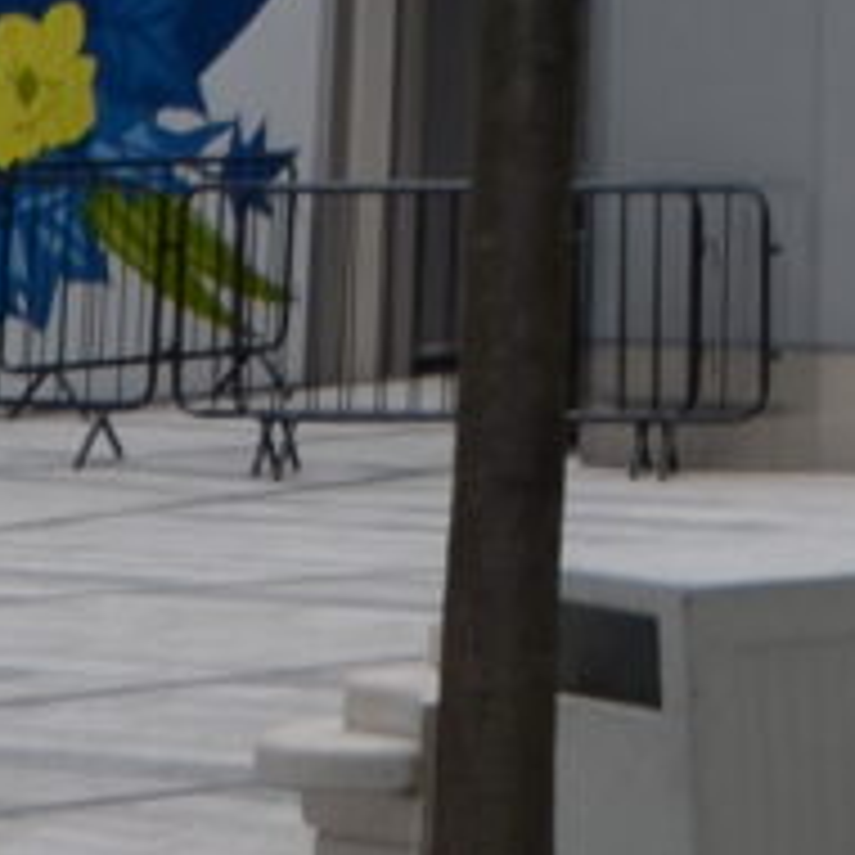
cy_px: -1462
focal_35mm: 161
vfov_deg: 9.2
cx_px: 1015
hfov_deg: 10.7
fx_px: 4499
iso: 100
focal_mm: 12
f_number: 4.5
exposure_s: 1/200
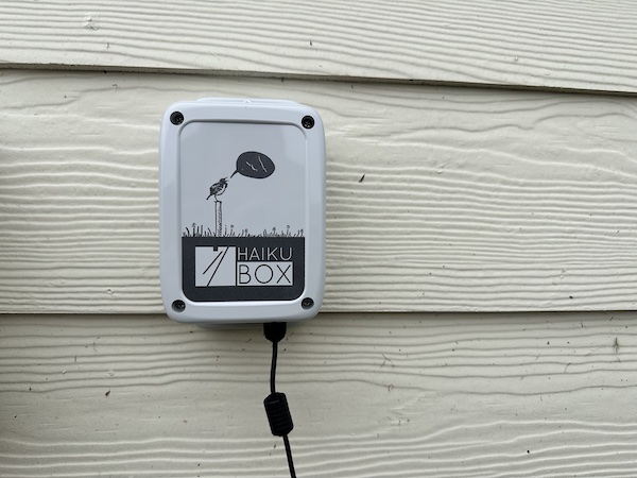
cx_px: 318
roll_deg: -1.1
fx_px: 442
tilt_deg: -4.6
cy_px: 239
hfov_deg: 71.6
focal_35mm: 24
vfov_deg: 56.8
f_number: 1.78
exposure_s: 1/5848
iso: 80
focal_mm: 6.86
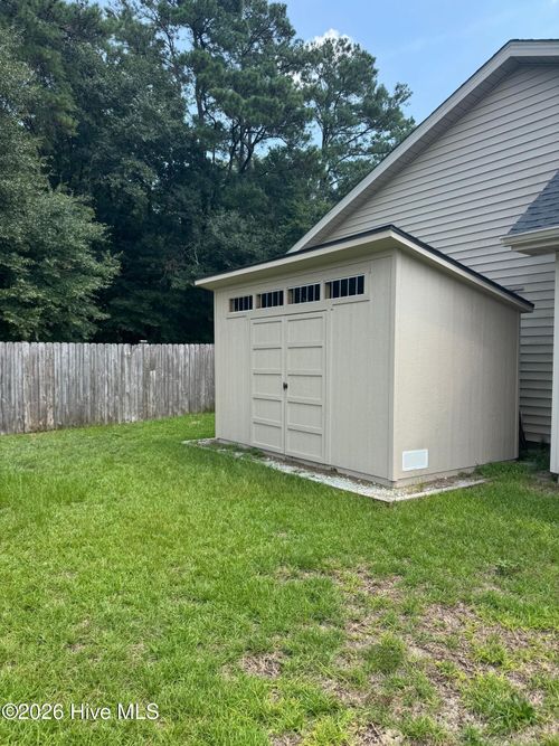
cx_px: 280
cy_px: 373
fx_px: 517
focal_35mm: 24
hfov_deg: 56.8
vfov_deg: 71.6
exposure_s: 1/1488
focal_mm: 6.76
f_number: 1.78
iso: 80
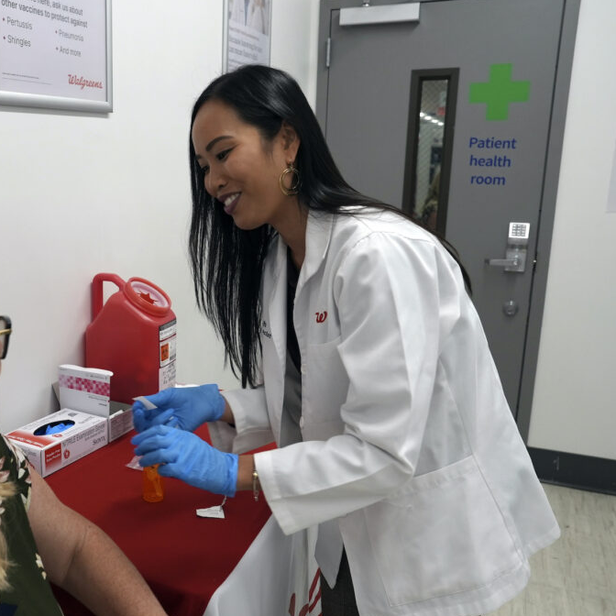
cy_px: 311
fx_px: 705
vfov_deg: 47.2
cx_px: 148
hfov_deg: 45.5
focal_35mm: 35
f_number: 5.6
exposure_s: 1/200
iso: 1600
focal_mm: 27
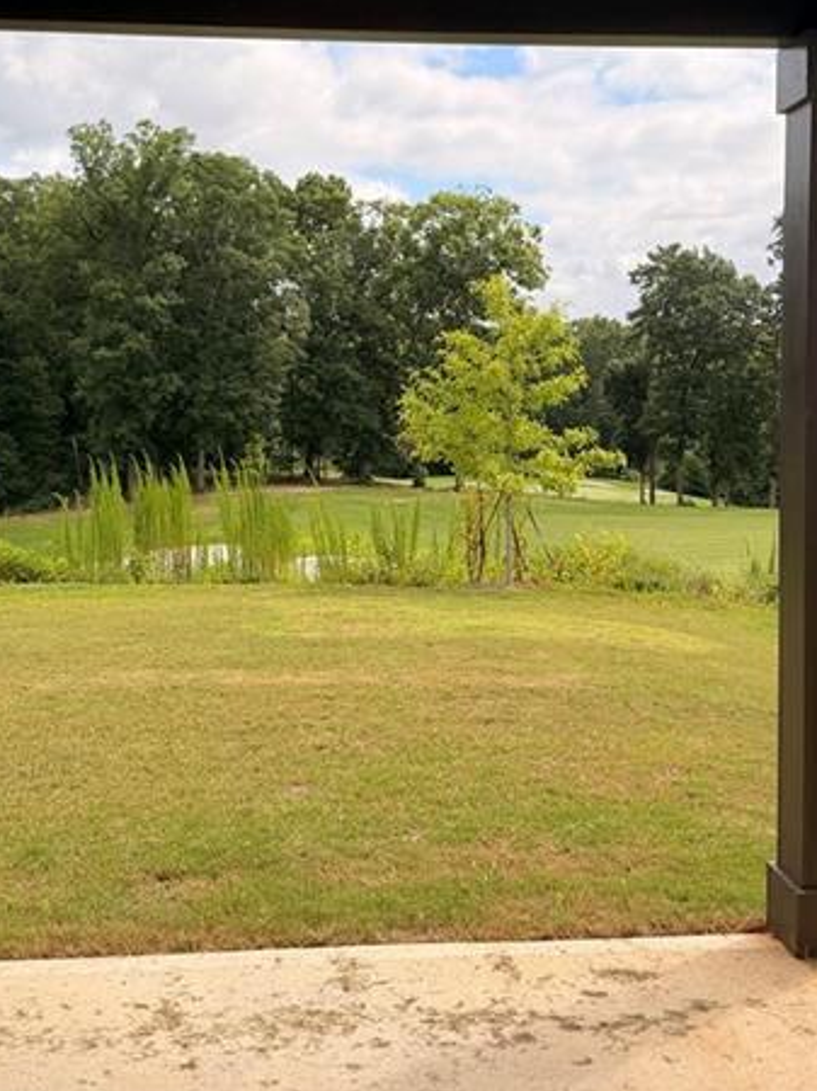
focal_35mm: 41
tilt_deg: -1.4
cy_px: 415
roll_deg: -0.1
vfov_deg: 45.4
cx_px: 398
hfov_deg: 35.1
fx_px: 1291
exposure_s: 1/4405
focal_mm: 6.76
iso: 80
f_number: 1.78
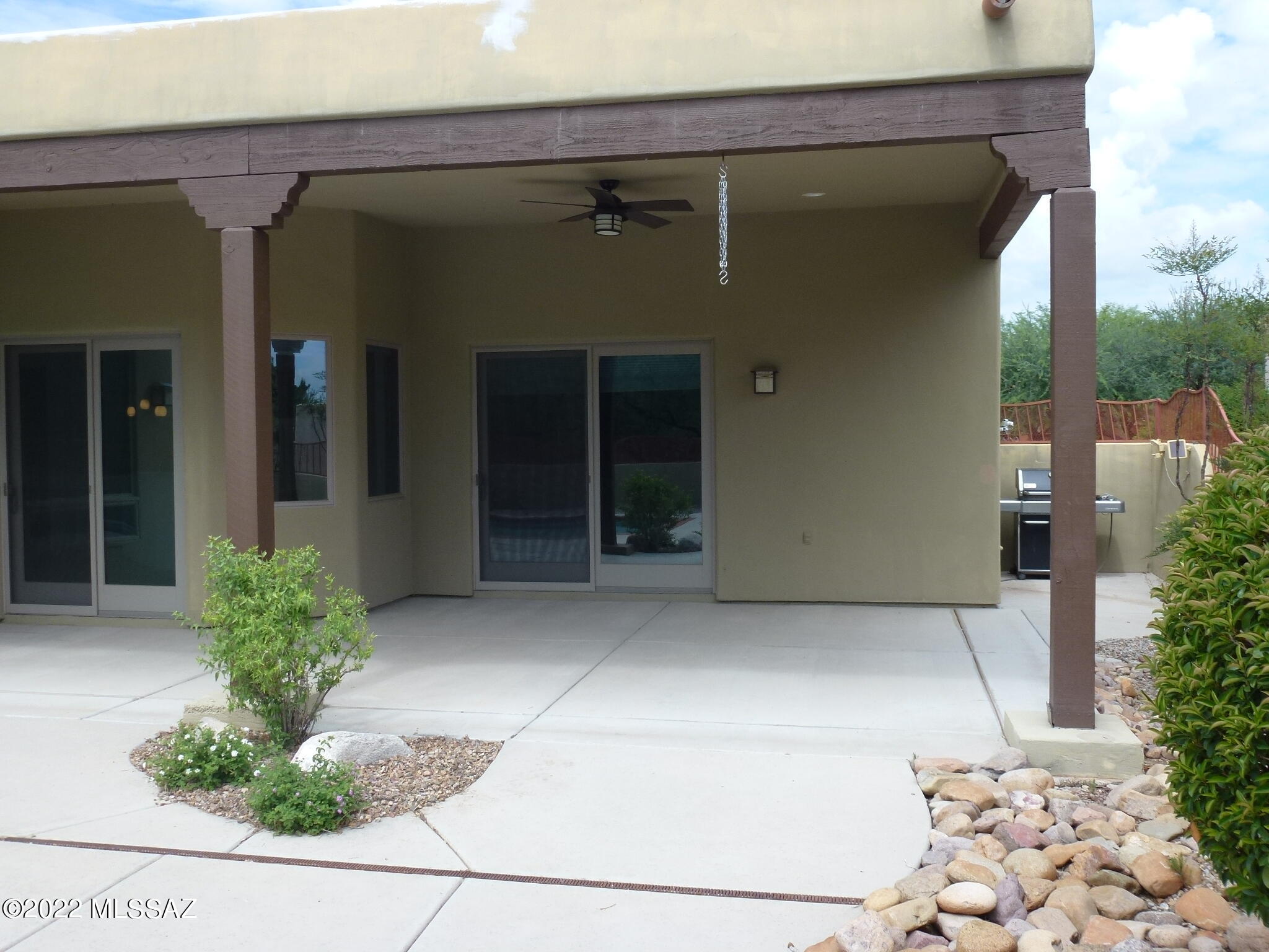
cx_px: 634
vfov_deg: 46.8
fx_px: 1100
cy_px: 476
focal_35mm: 30
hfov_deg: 60.0
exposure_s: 1/640
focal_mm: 5.4
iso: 100
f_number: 3.5
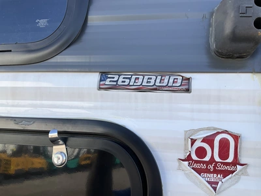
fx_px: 219
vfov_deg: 48.2
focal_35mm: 29
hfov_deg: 61.7
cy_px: 98
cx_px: 130
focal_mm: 3
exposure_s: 1/568
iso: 25
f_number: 1.8
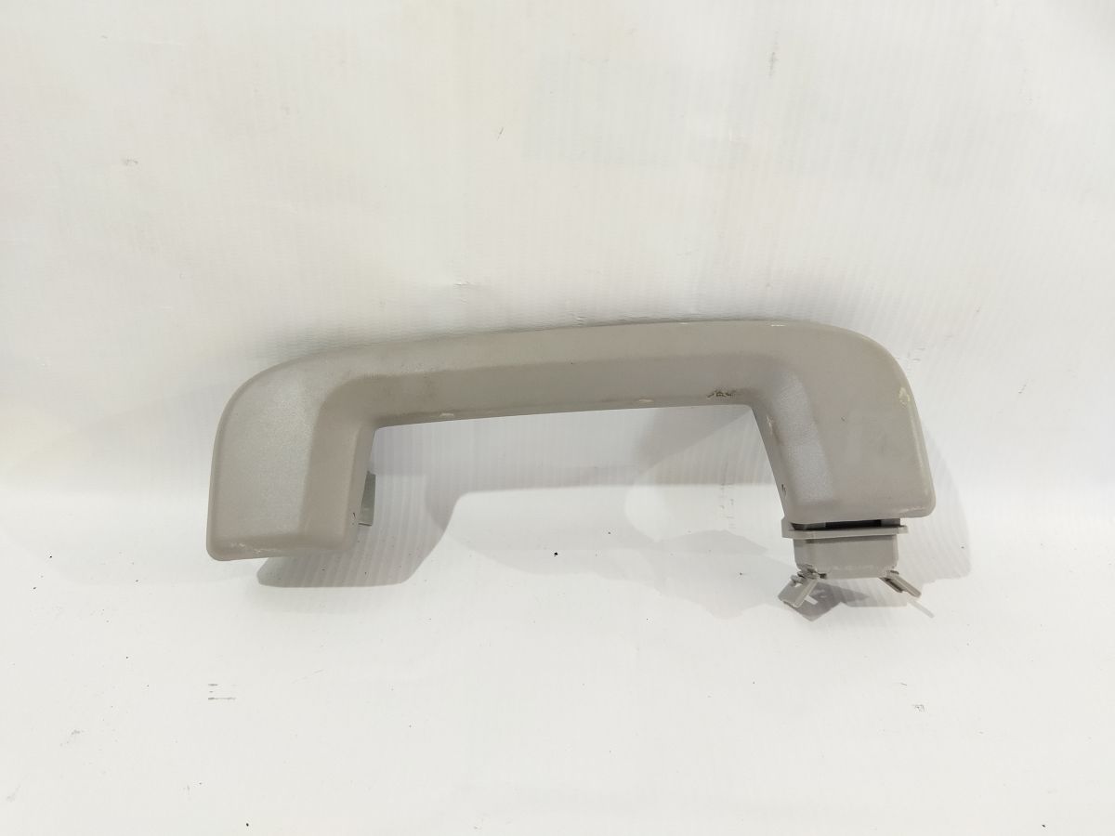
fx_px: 870
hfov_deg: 65.3
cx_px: 558
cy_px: 418
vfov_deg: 51.4
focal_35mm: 27
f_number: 1.79
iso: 228
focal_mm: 4.71
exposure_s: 1/50
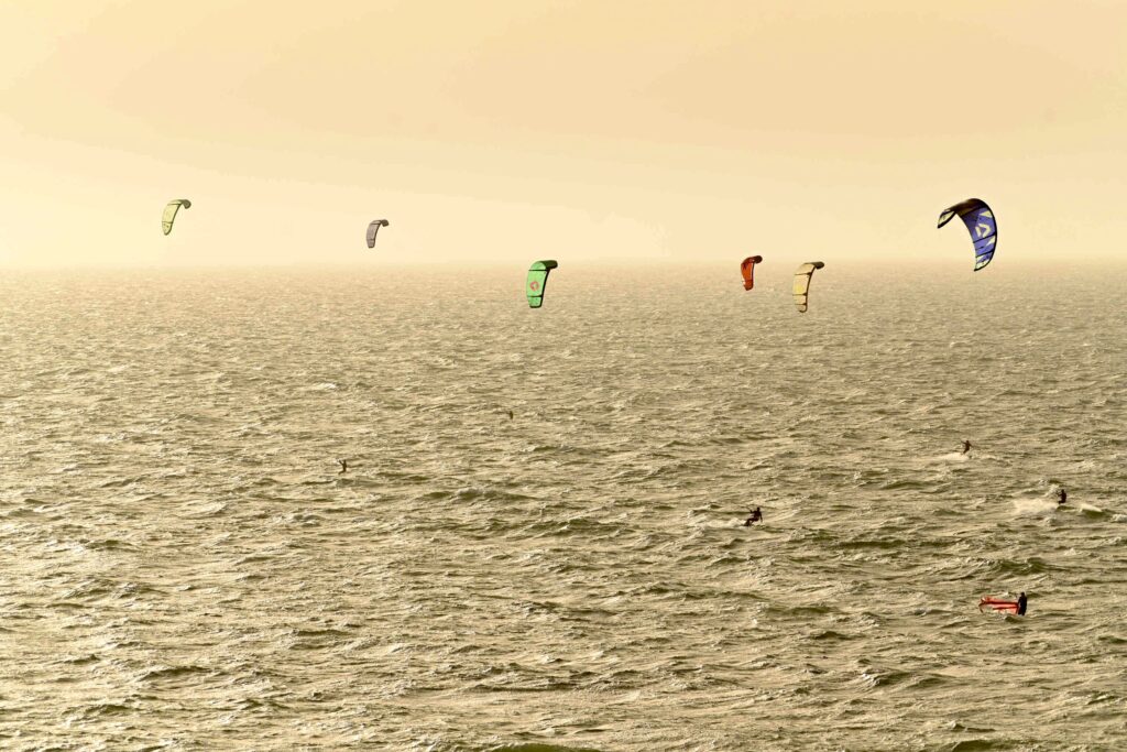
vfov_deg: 6.9
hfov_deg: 10.3
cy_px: 376
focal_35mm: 200
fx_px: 6262
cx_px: 564
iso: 200
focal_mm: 200
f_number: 5.6
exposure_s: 1/2000
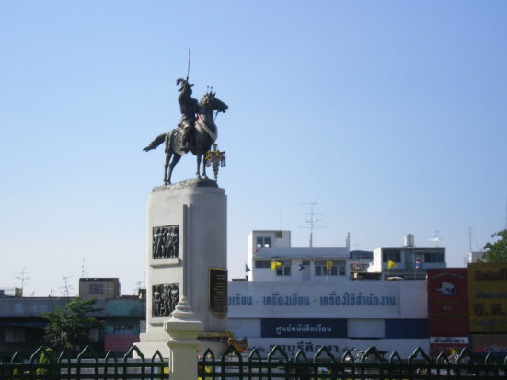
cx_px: 185
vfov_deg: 12.9
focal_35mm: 115
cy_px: 243
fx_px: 1684
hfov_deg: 17.1
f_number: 7.2
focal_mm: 14.3
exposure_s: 1/160
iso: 64
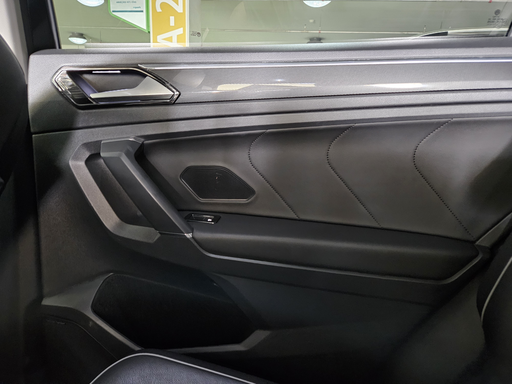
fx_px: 340
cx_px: 256
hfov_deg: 73.9
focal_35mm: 23
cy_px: 192
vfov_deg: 58.9
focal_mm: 5.4
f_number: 1.8
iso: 1250
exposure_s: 1/20
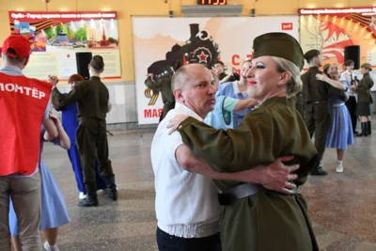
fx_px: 376
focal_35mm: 36
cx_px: 188
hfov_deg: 53.1
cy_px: 126
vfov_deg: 36.9
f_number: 5
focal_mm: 24
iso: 4000
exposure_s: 1/100
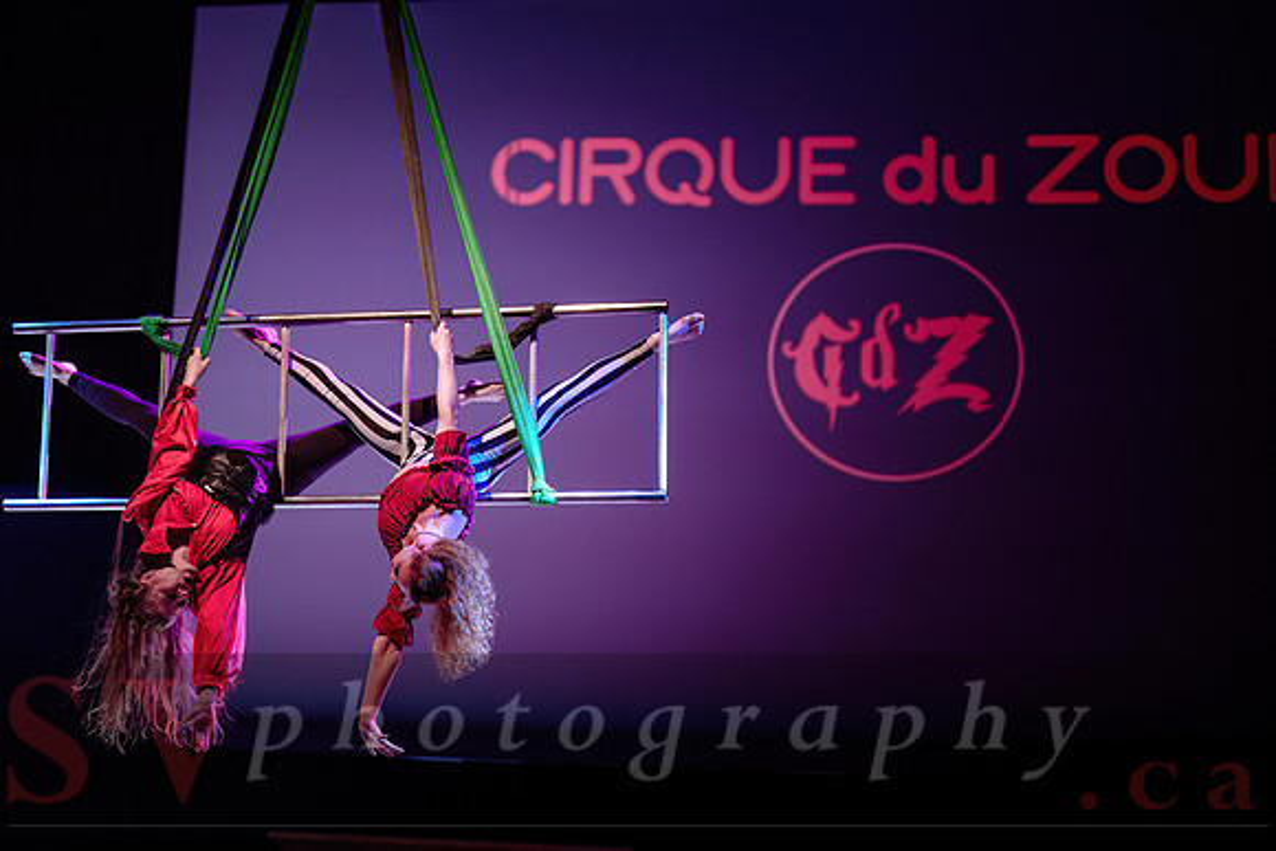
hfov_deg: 35.5
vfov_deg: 24.2
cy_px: 425
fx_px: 1989
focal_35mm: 56
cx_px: 569
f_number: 1.2
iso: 800
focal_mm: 50
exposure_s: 1/250
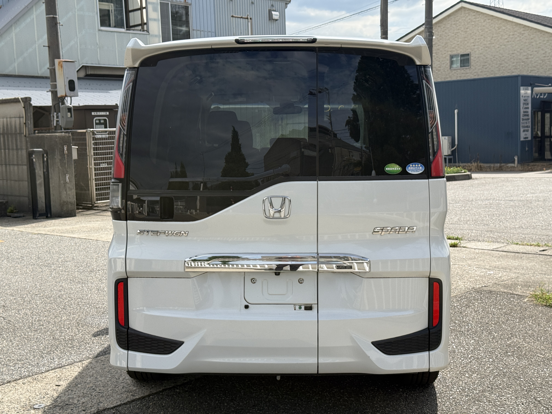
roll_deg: +2.3
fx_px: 765
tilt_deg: -5.2
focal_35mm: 48
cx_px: 276
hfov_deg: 39.7
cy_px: 207
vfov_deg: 30.3
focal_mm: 6.76
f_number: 1.78
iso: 64
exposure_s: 1/3534
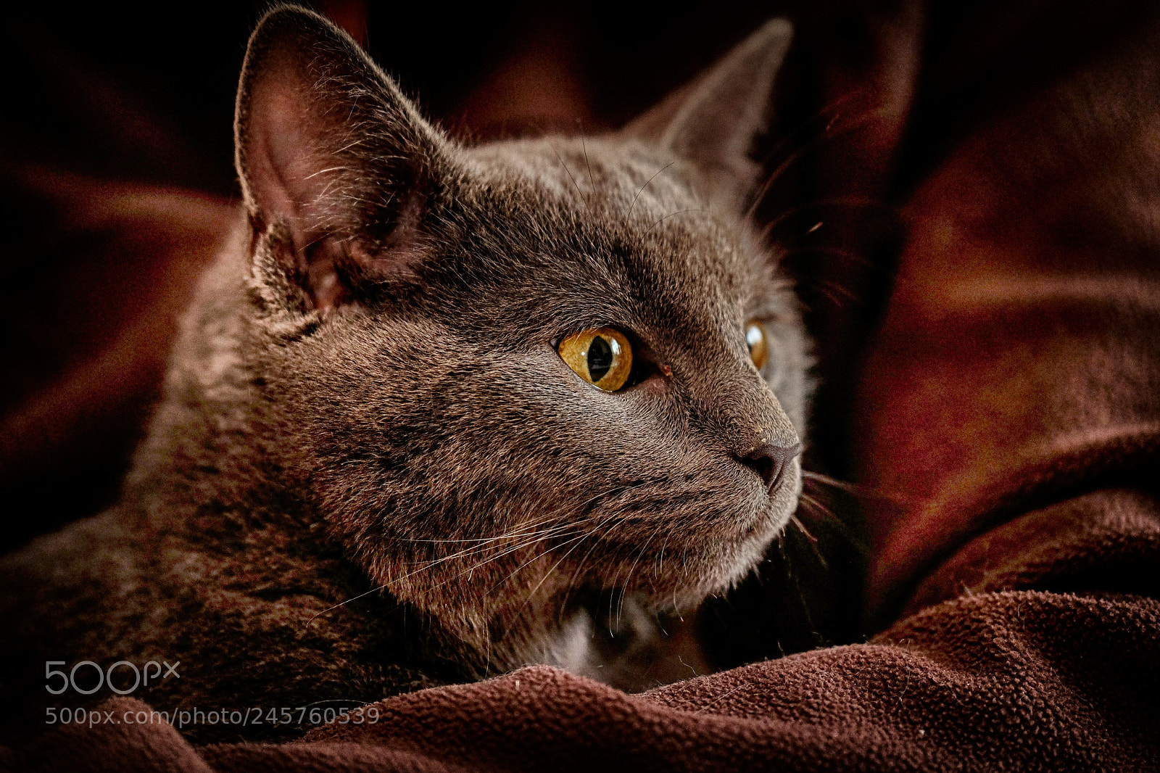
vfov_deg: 6.8
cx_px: 580
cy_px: 386
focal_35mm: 202
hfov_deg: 10.2
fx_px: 6507
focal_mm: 134.4
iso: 1250
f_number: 2.8
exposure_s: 1/250
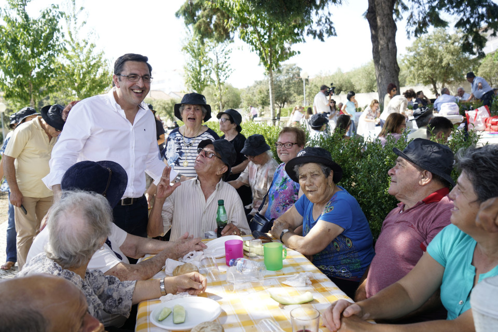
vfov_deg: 42.3
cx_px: 249
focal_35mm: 31
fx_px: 429
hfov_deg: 60.3
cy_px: 166
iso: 100
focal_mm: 31
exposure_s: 1/125
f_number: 5
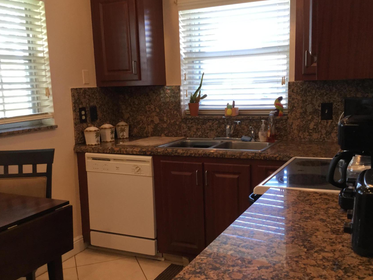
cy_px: 150
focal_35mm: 37
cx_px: 196
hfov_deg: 50.1
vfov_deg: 38.6
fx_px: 399
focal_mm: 3.3
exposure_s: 1/30
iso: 50
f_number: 2.4
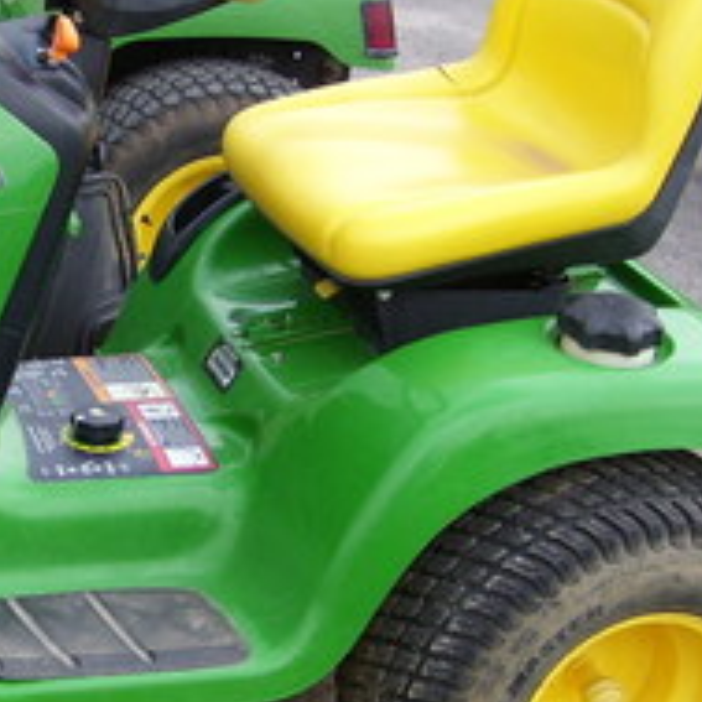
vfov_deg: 18.4
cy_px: 483
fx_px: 2157
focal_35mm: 94
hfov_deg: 18.3
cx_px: 115
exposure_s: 1/350
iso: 80
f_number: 2.7
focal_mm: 6
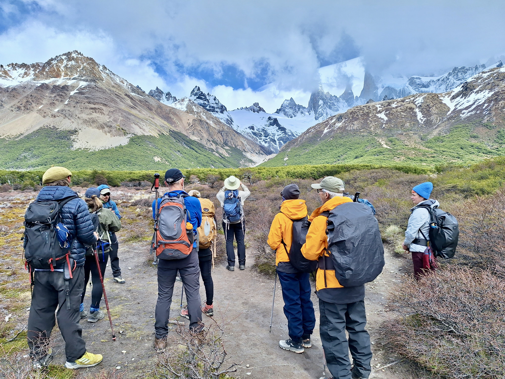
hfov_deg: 73.9
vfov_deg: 58.9
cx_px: 252
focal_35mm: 23
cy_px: 190
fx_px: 336
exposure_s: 1/2525
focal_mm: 5.54
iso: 40
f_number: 1.8
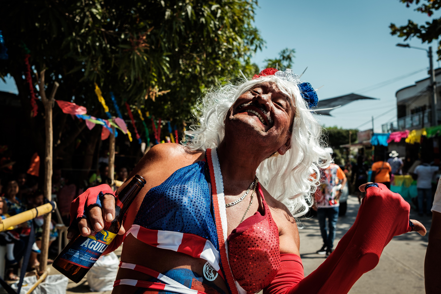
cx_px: 220
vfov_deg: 37.9
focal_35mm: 35
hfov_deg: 54.4
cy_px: 147
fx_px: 429
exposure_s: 1/800
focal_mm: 23
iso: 200
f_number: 4
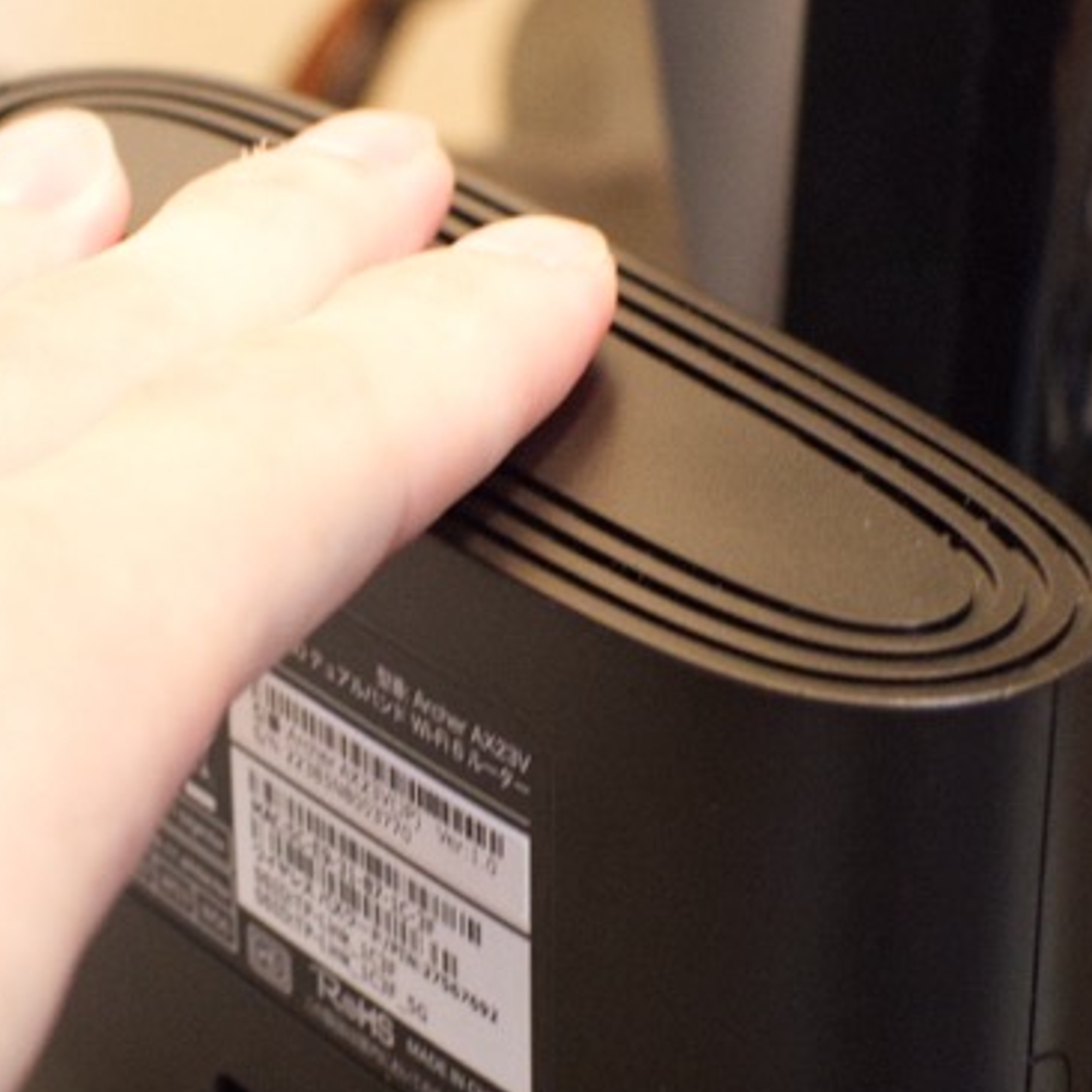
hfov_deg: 12.4
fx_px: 5009
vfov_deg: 12.4
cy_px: 540
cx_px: 340
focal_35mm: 140
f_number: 5.6
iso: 1600
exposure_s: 1/125
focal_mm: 35
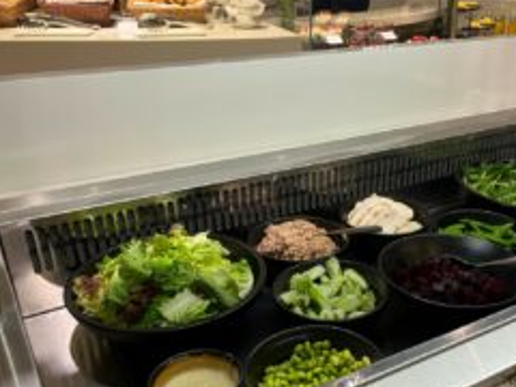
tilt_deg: -27.6
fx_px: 581
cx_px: 350
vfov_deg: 36.6
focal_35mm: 39
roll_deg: -1.9
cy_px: 241
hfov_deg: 47.0
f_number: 1.6
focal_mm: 5.1
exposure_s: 1/119
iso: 100
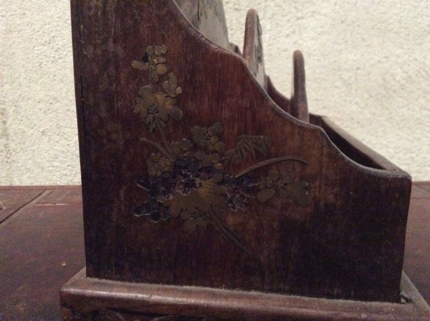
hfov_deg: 56.9
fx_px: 397
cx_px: 215
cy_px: 160
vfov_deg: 44.1
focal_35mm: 32
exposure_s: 1/17
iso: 640
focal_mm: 3.3
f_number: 2.4
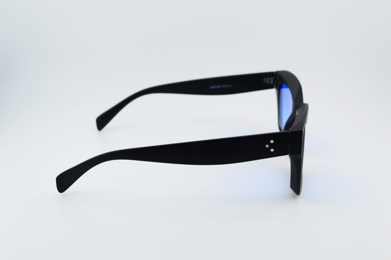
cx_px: 196
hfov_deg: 33.4
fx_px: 651
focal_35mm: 60
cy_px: 130
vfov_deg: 22.6
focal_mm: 40
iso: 200
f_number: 11
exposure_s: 1/125
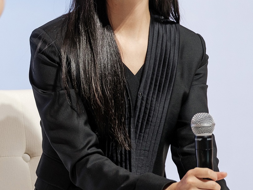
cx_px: 29
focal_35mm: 450
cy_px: 60
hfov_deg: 4.4
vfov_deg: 3.3
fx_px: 3289
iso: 320
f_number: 2.8
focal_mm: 119.2
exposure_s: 1/90
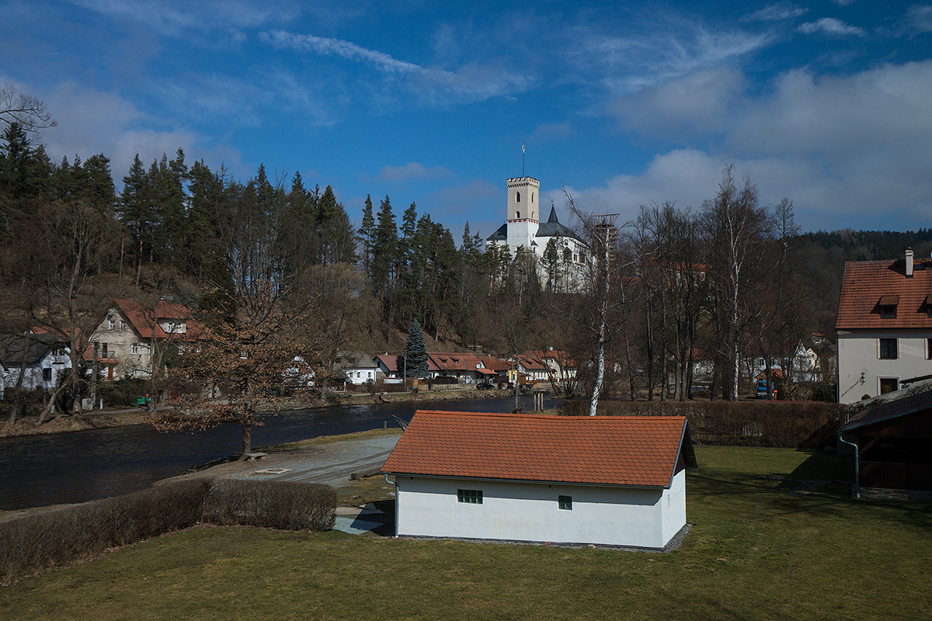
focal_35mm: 35
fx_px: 906
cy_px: 310
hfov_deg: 54.4
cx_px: 466
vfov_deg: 37.9
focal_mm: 35
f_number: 13
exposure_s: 1/200
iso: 250
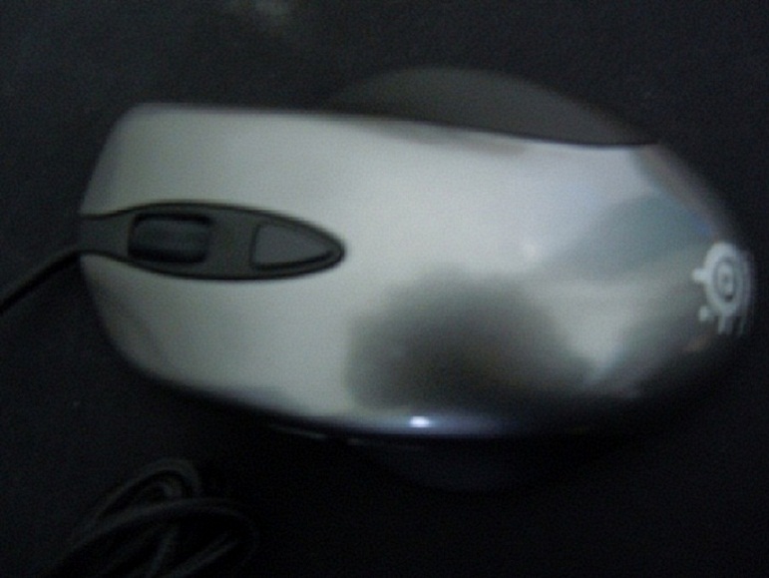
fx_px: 667
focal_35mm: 30
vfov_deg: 46.8
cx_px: 384
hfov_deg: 59.9
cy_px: 289
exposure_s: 1/2
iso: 400
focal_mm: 5.4
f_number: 3.5
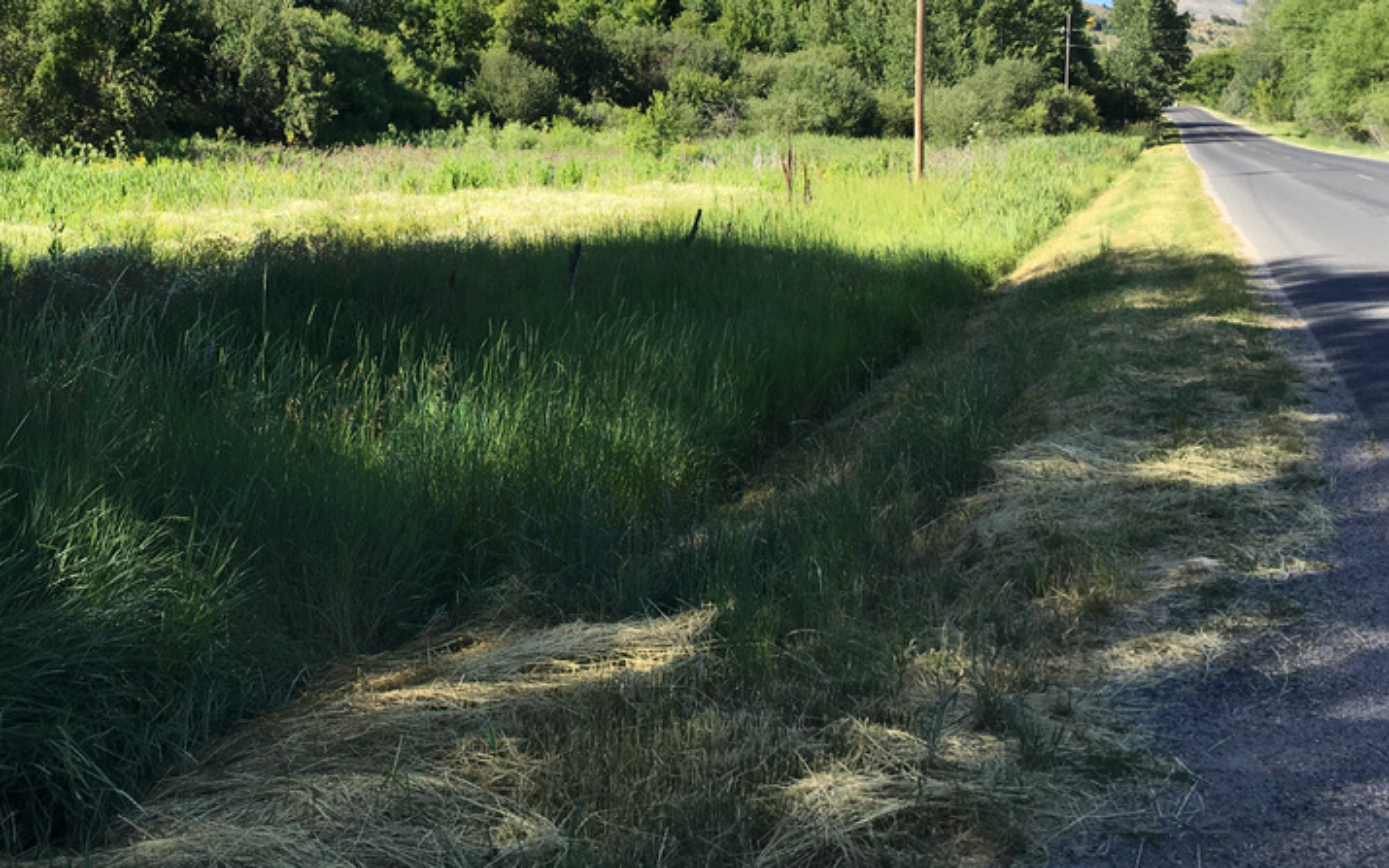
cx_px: 455
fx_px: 1666
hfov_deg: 44.6
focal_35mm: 44
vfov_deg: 28.9
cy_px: 254
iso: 25
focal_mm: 4.15
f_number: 2.2
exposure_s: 1/845
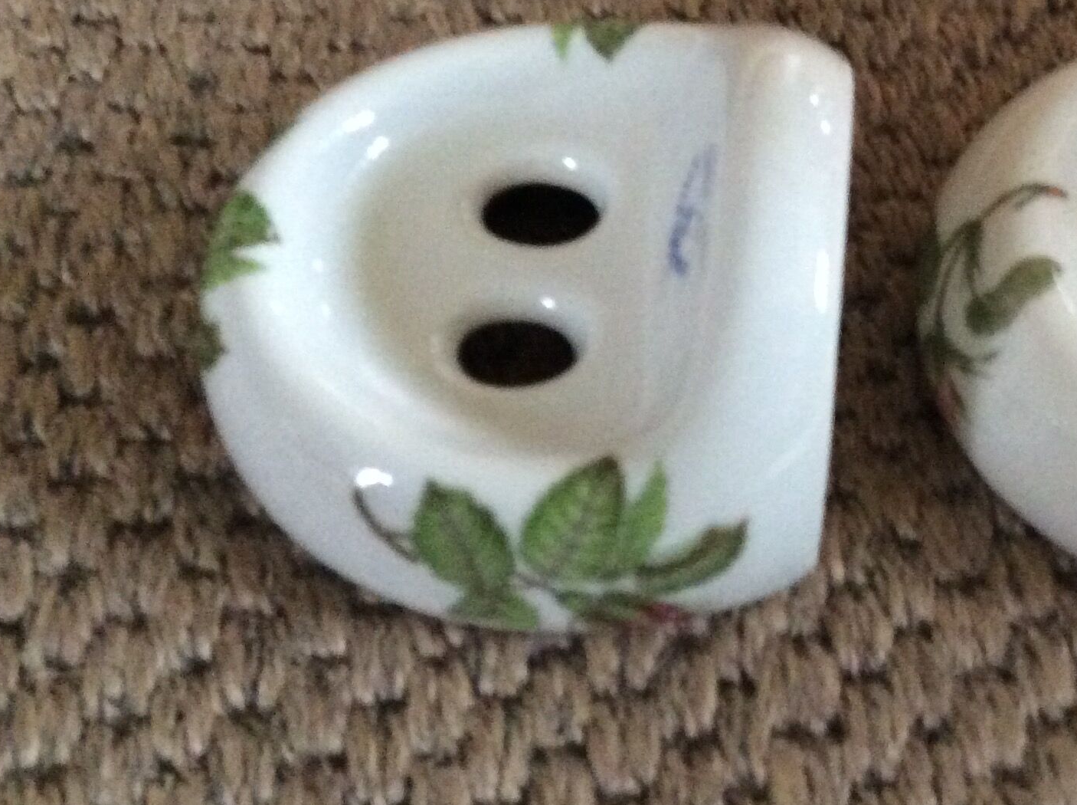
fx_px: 1833
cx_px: 739
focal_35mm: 59
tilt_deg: -56.0
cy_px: 313
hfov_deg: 32.4
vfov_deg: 24.7
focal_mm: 3.3
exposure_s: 1/17
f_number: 2.4
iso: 320
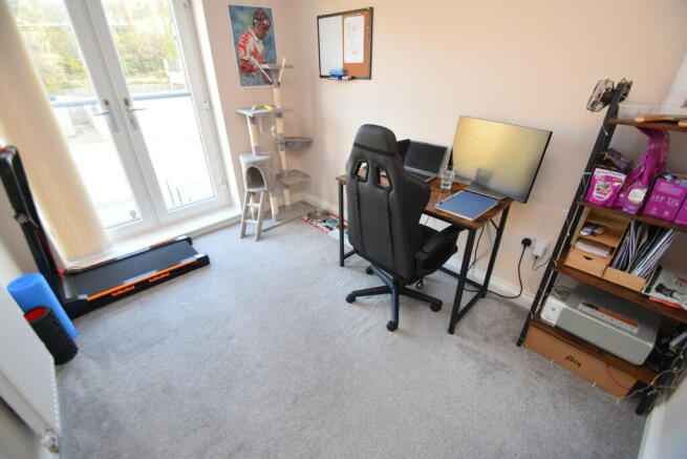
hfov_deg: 100.4
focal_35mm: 15
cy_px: 230
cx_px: 344
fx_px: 286
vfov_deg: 77.4
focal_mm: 10
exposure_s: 1/60
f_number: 4
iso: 800
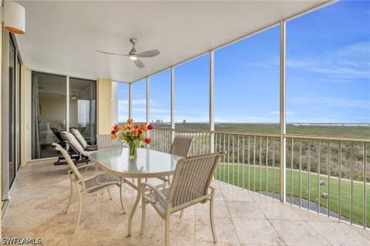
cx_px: 185
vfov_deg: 73.6
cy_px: 123
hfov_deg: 96.8
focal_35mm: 16
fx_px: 164
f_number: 9
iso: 200
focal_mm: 16
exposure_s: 1/125
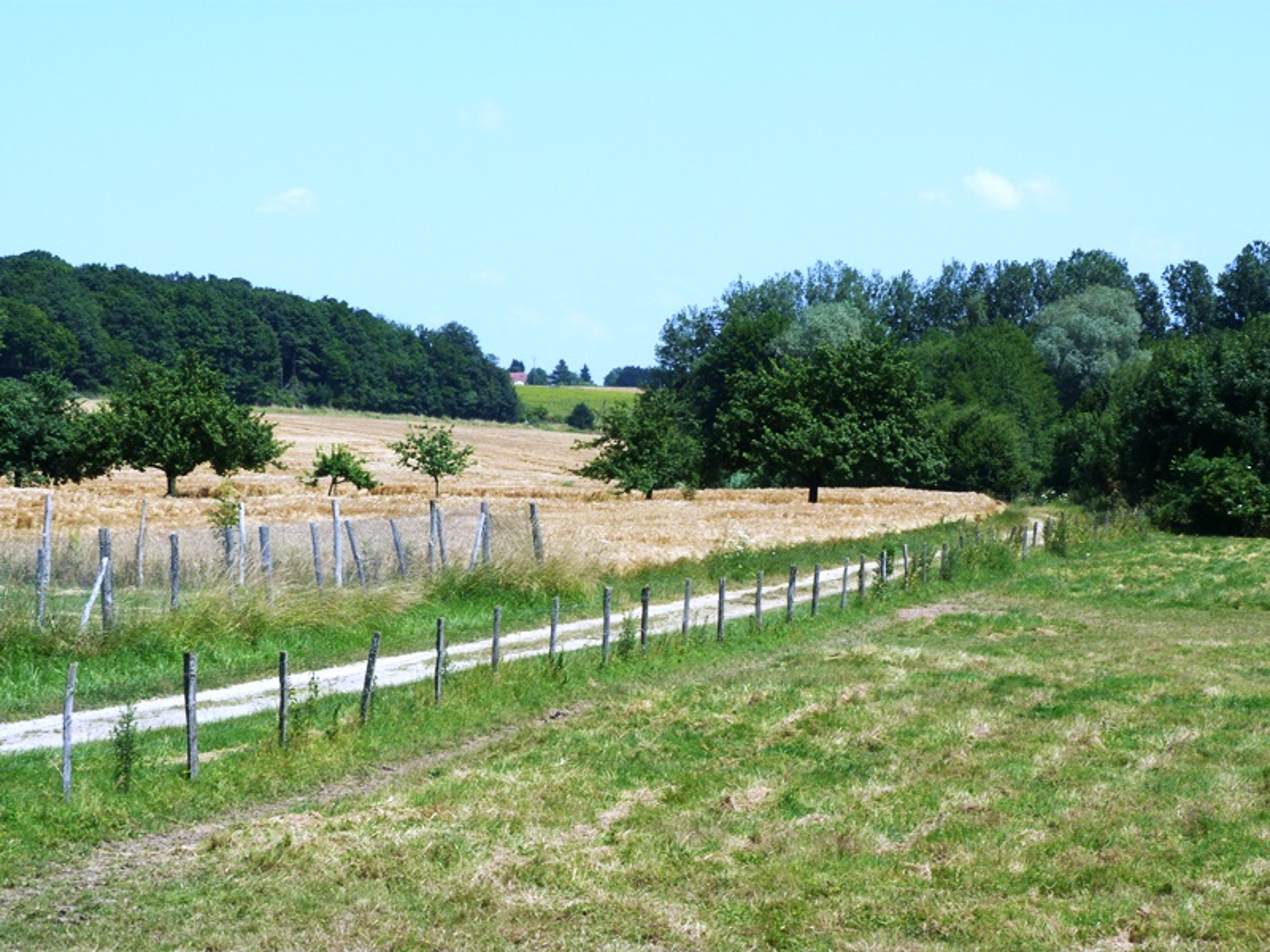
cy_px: 476
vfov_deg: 14.4
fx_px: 3779
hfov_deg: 19.1
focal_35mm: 103
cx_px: 635
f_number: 5.6
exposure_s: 1/250
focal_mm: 18.6
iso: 80
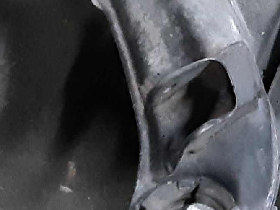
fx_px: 1068
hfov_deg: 14.6
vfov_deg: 10.5
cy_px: -180
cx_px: 314
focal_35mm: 132
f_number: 1.9
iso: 640
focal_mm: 2.91
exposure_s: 1/20
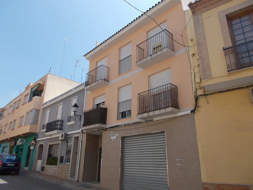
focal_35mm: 26
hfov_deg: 67.3
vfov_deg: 53.1
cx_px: 126
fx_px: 190
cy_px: 95
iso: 80
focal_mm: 4.6
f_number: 8
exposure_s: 1/160
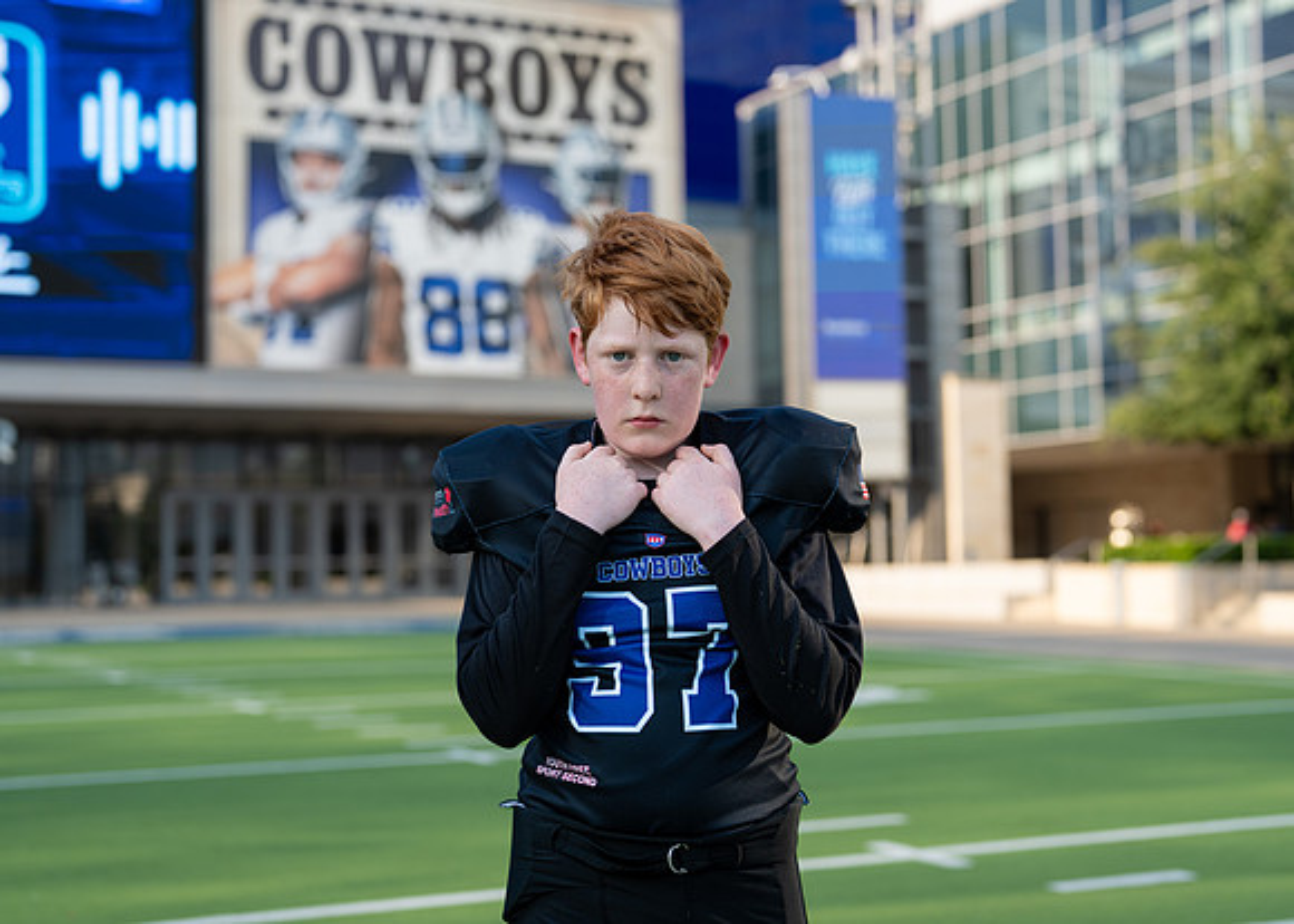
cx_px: 650
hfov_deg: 34.7
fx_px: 2073
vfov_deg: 25.1
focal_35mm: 56
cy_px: 441
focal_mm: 50
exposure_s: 1/1250
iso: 100
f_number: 2.2
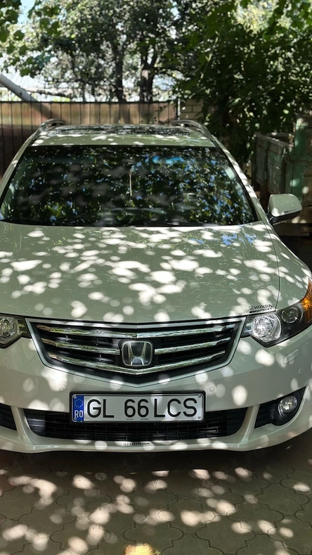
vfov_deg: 39.2
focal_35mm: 53
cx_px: 138
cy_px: 276
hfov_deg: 22.6
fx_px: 779
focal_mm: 6.86
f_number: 1.78
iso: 80
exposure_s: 1/816
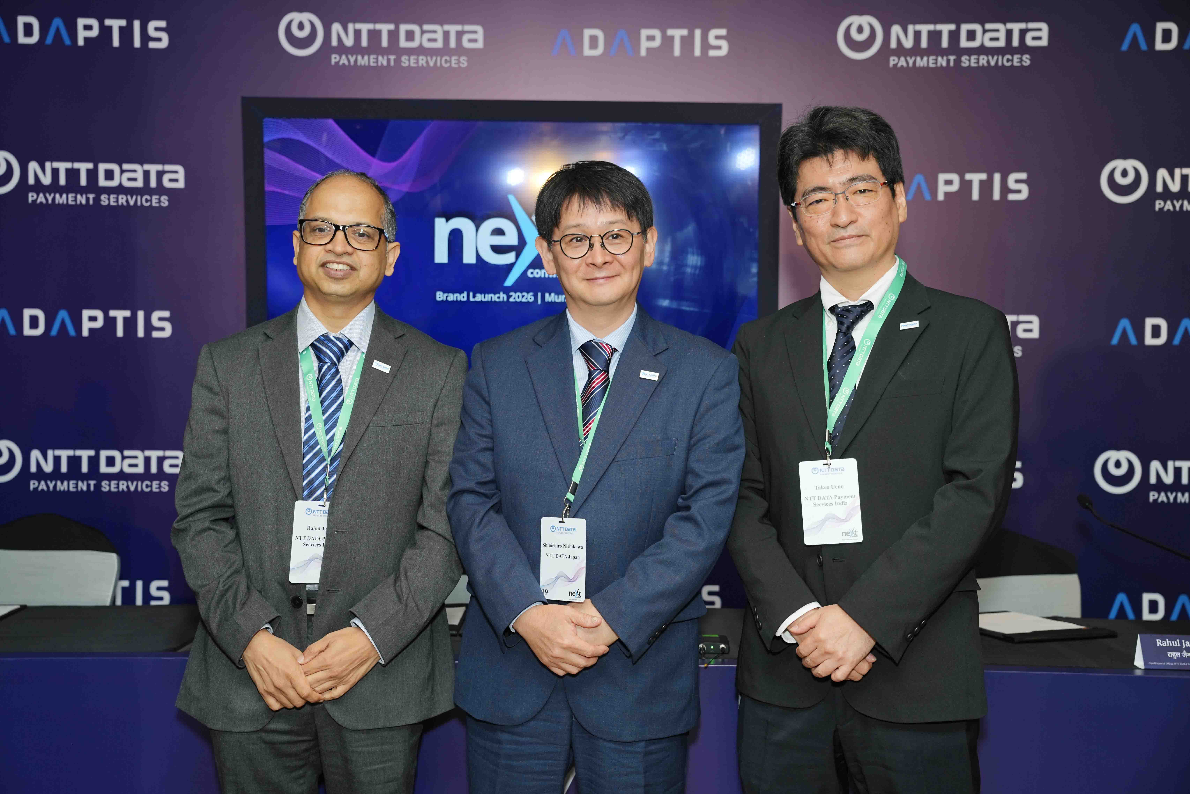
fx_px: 1468
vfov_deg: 30.3
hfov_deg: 44.1
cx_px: 595
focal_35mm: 44
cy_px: 397
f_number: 4
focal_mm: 44.4
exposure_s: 1/200
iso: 400
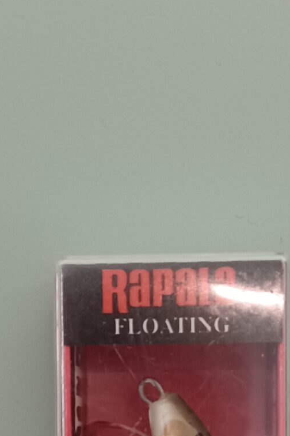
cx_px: 118
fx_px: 1063
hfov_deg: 15.5
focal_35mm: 88
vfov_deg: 21.7
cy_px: 504
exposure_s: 1/25
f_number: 1.8
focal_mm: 4.6
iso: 800
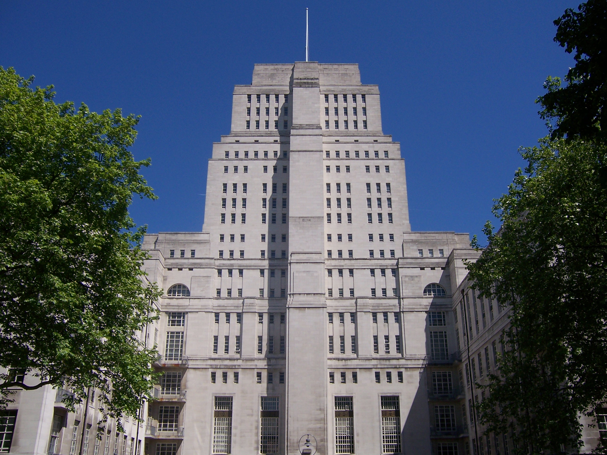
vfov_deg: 42.9
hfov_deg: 55.4
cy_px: 228
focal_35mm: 33
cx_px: 304
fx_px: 579
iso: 80
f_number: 4
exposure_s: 1/1000
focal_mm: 5.5
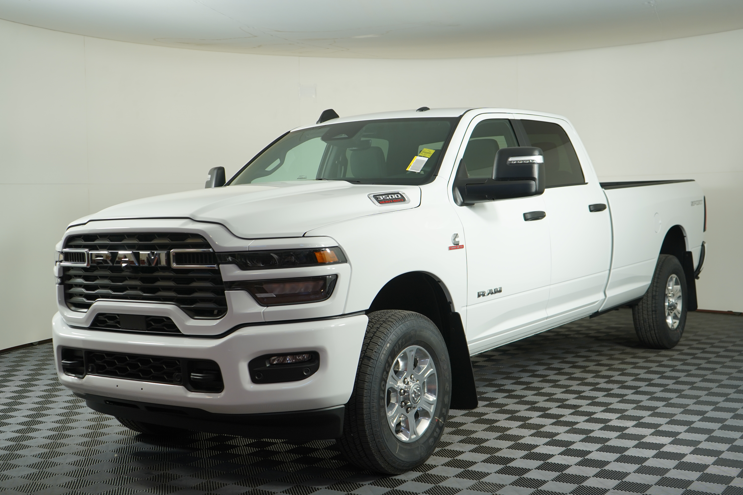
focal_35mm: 44
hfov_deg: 44.5
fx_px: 908
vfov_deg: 30.5
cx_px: 372
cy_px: 248
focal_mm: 44
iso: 400
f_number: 4.5
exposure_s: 1/160
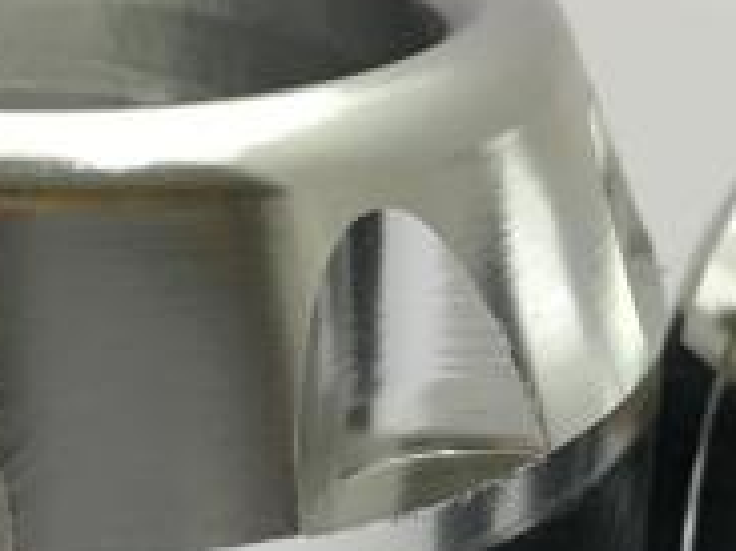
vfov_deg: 11.4
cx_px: 615
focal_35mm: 127
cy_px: 656
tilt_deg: -27.5
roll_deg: -2.8
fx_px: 2698
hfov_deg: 15.4
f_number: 2.2
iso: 125
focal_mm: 4.15
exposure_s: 1/30
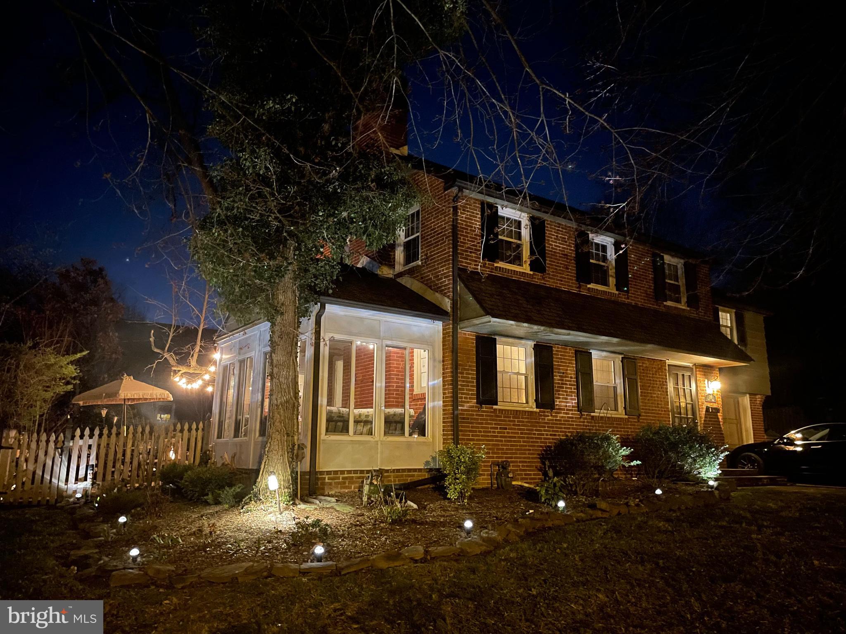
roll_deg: +0.0
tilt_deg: +12.5
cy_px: 317
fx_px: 635
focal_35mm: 26
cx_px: 423
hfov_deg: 67.3
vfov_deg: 53.1
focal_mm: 4.2
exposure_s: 1/4
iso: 500
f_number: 1.6
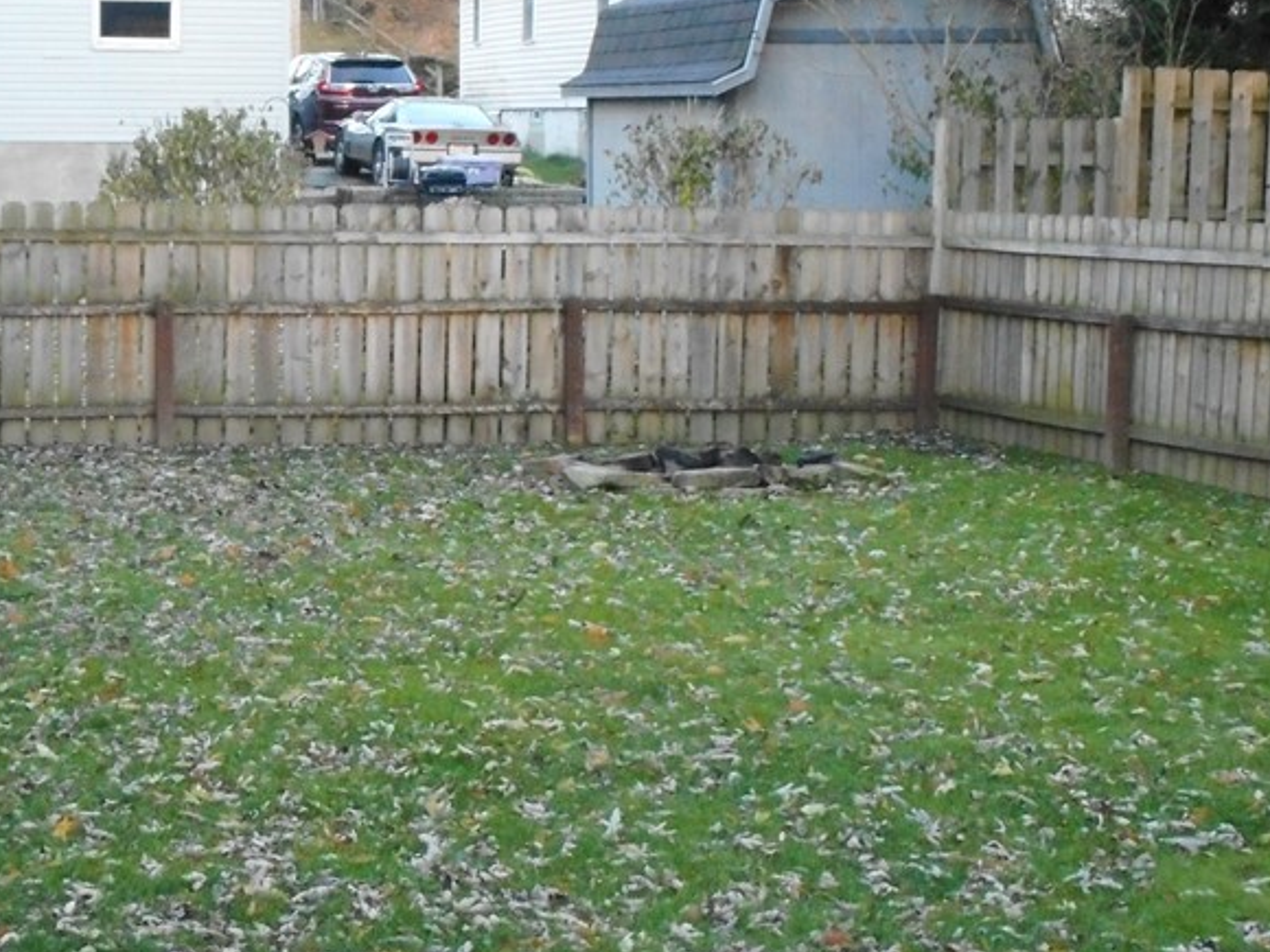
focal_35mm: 90
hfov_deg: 21.5
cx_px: 289
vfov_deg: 16.4
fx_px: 3302
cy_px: 580
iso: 640
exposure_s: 1/60
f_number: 4.9
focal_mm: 9.1
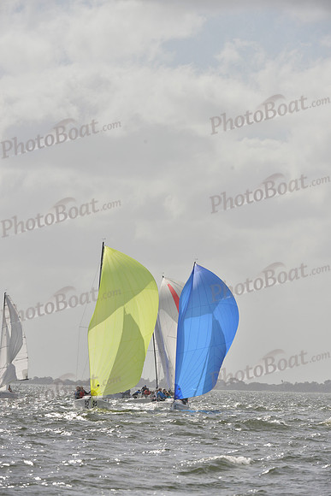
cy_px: 248
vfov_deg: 7.9
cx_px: 166
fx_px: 3583
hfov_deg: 5.3
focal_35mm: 260
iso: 400
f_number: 11
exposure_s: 1/1600
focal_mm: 260
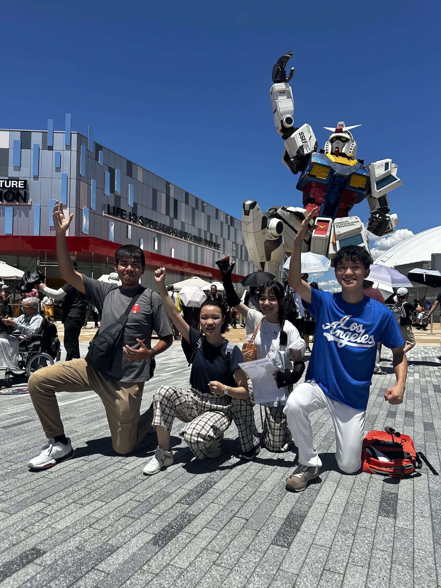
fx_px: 408
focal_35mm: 24
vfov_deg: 71.6
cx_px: 220
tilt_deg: +2.5
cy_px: 294
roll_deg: -2.2
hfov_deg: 56.8
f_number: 1.78
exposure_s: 1/5525
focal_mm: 6.86
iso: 80
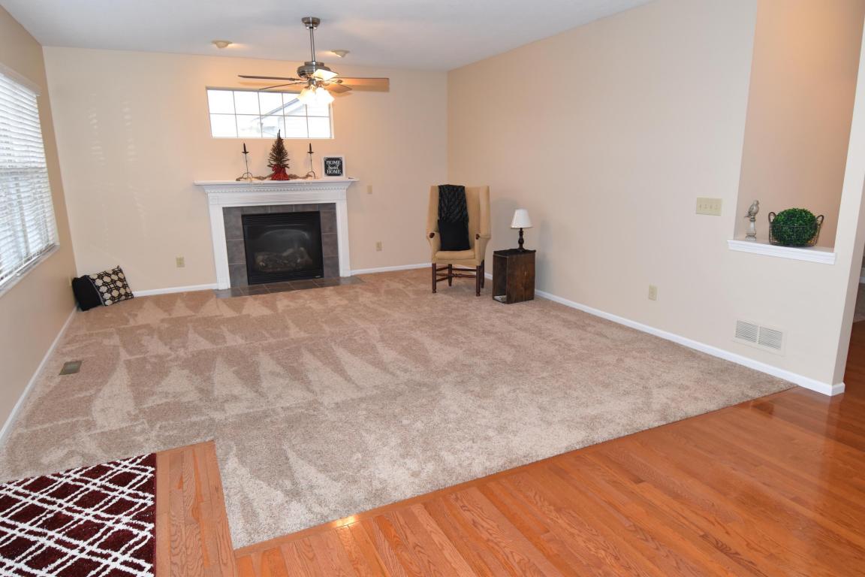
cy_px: 288
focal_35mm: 22
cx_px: 432
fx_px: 541
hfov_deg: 77.3
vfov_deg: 56.1
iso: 800
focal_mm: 15
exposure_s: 1/100
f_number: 5
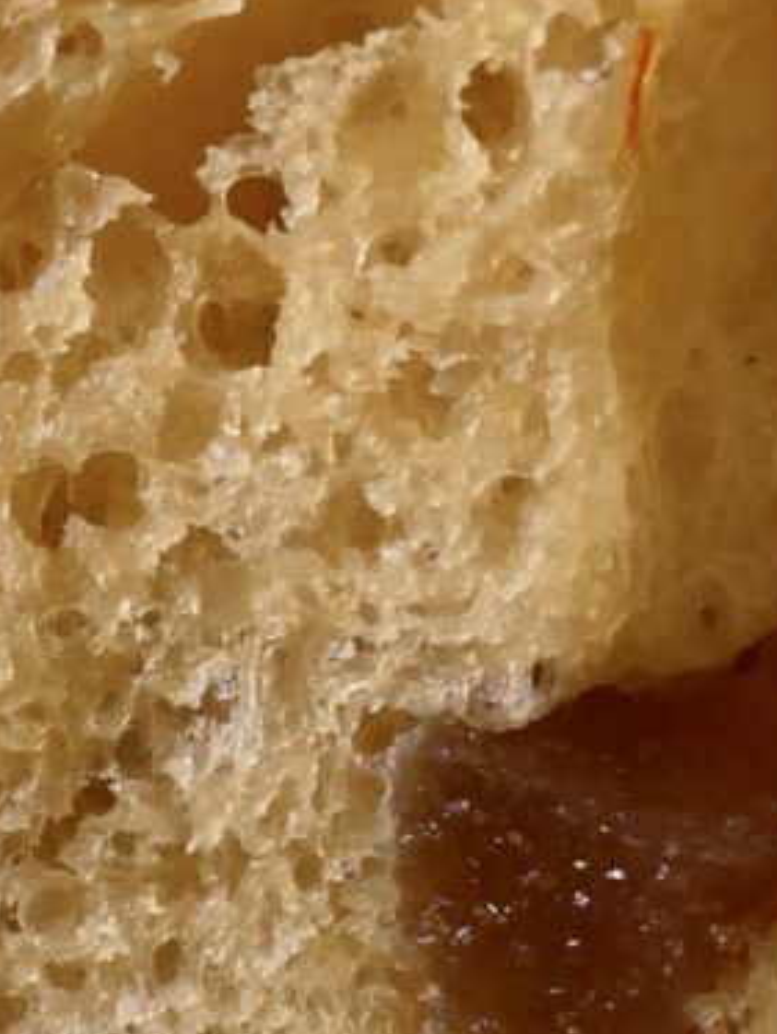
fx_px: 8191
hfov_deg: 5.4
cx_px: -22
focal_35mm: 274
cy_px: 481
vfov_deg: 7.2
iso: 800
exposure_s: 1/125
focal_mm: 20
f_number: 4
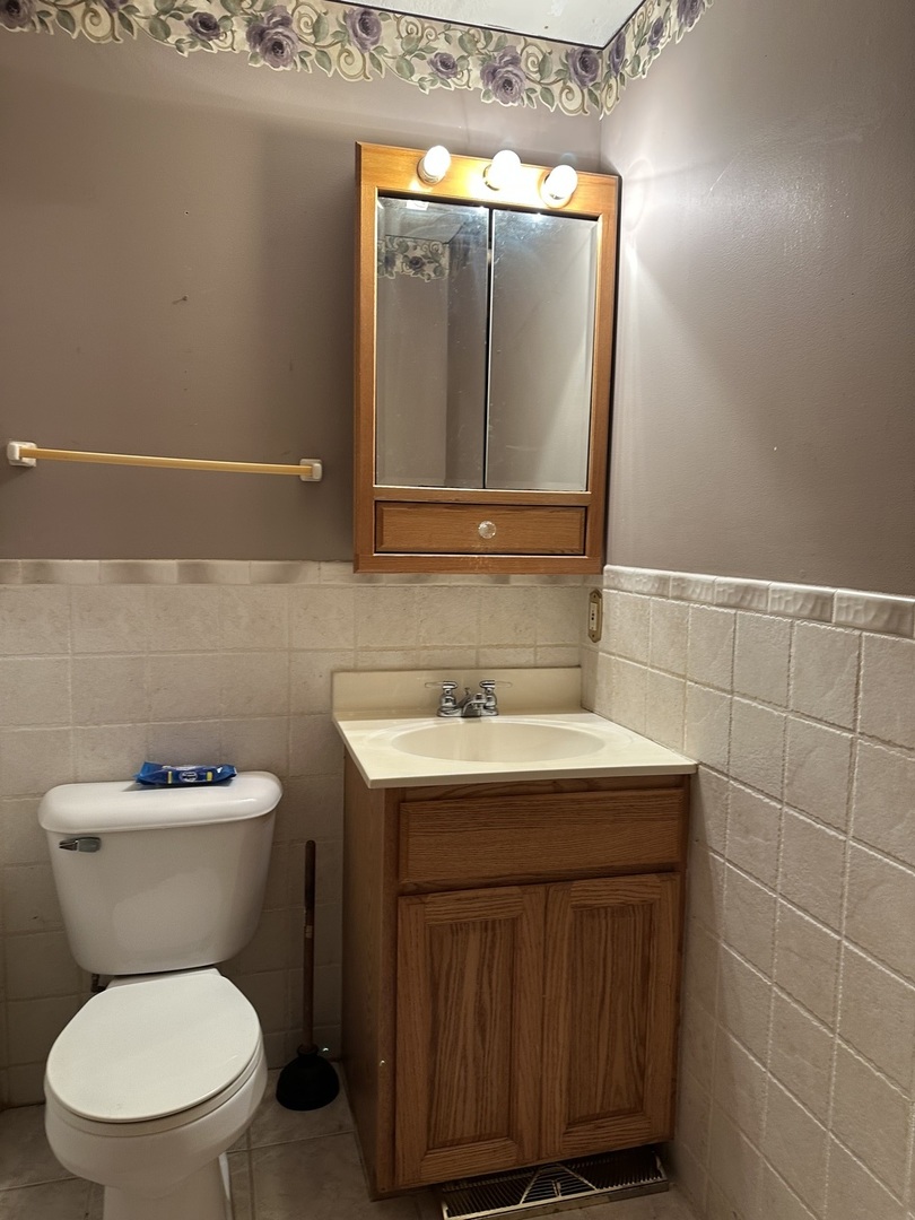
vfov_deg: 71.6
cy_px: 610
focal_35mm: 24
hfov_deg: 56.8
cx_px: 458
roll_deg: -0.3
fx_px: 846
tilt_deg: -3.0
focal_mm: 6.86
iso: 125
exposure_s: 1/60
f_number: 1.78
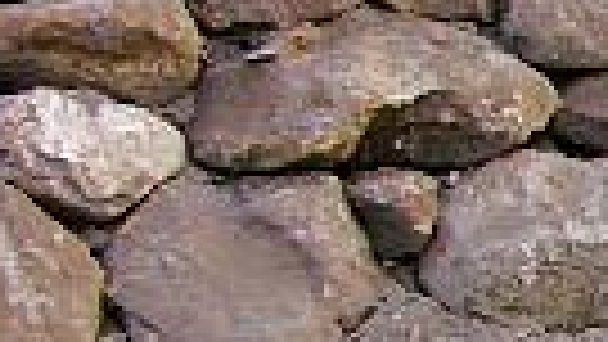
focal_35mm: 181
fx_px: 2919
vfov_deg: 6.7
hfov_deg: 10.5
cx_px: 1387
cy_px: 315
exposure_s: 1/76.1
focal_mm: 8.9
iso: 50
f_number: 4
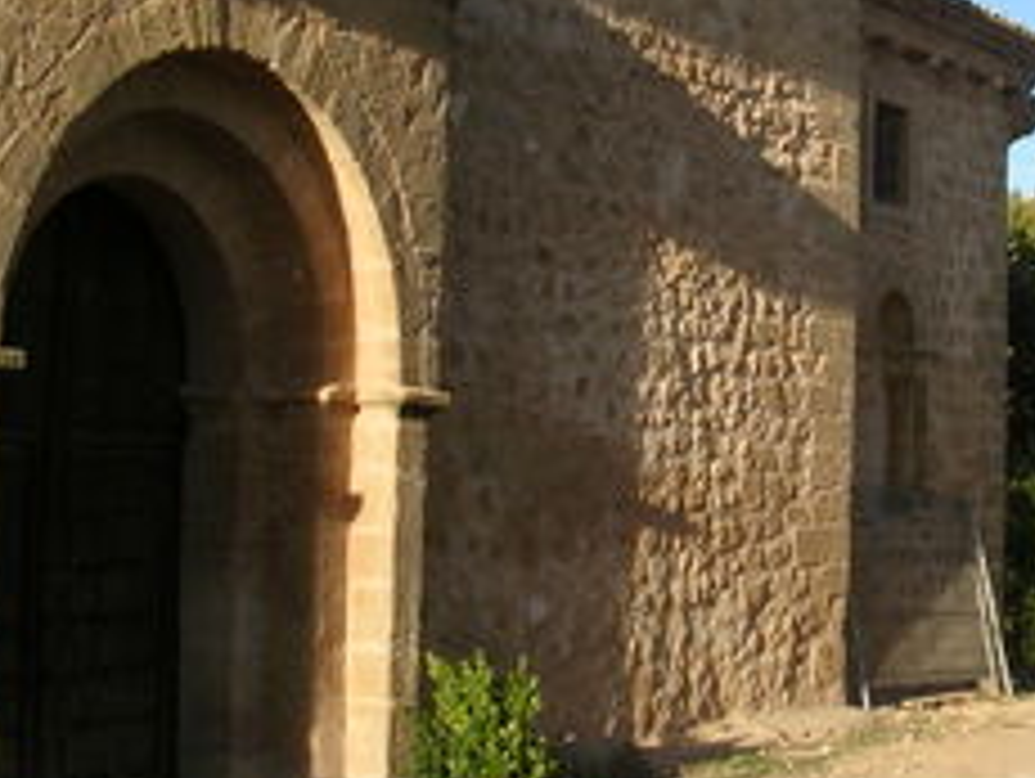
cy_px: 198
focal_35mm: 81
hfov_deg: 23.8
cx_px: 778
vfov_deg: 18.1
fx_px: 2424
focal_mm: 5.8
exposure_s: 1/183
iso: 50
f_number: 5.6
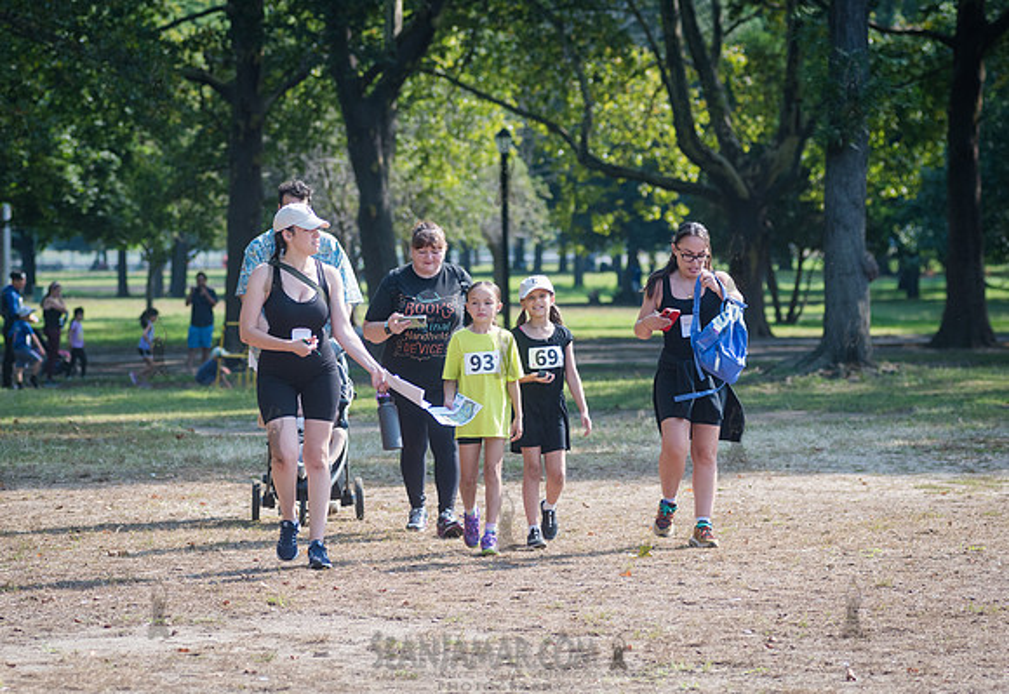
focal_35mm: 166
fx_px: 4702
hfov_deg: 12.2
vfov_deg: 8.4
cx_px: 419
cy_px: 388
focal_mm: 120
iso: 500
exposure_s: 1/1600
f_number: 3.5
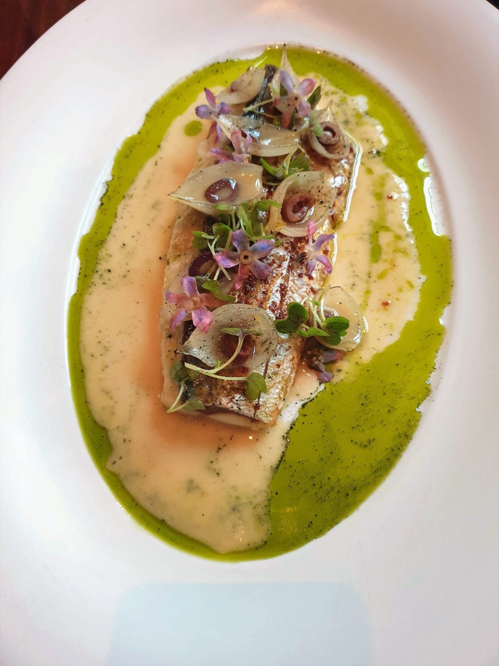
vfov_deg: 67.3
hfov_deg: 53.0
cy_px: 333
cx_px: 250
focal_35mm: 26
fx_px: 500
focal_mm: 4.3
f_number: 1.5
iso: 250
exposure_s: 1/13
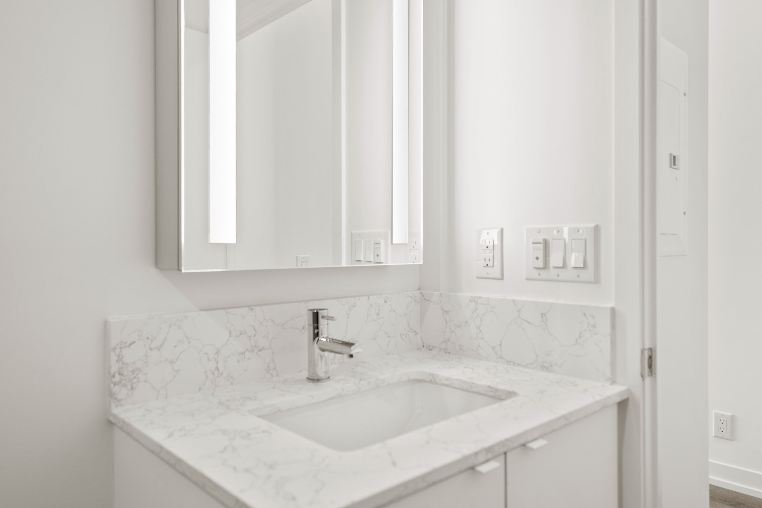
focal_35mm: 25
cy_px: 252
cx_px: 384
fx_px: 529
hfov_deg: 71.5
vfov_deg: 51.3
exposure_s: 1/30
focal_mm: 24
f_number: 4
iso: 1600
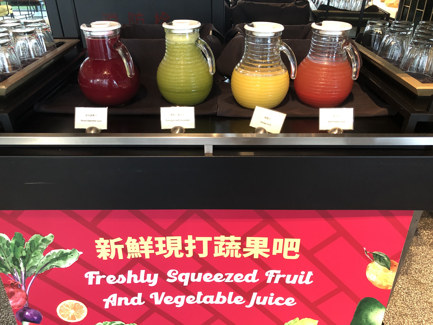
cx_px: 216
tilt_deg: -32.1
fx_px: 350
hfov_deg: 63.4
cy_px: 162
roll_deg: +0.2
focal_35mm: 28
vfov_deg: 49.7
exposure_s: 1/14
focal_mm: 3.99
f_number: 1.8
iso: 100
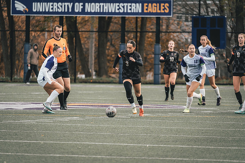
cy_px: 82
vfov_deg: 3.4
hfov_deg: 5.0
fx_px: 2789
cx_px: 122
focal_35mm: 410
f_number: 6.3
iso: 800
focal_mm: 400
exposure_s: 1/800
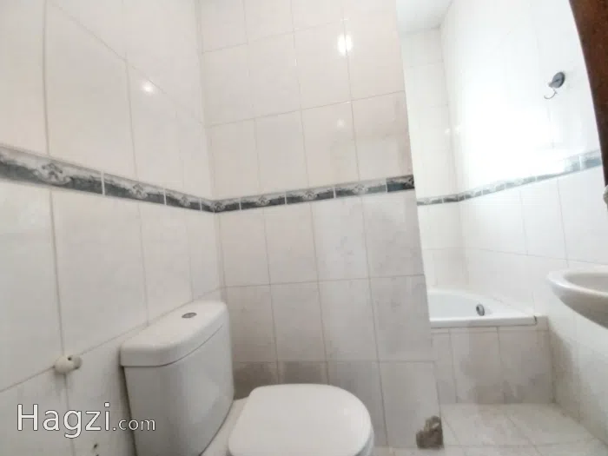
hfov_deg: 106.2
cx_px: 304
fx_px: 228
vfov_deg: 89.9
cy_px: 228
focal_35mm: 13
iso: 250
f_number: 2.2
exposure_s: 1/25
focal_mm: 1.3
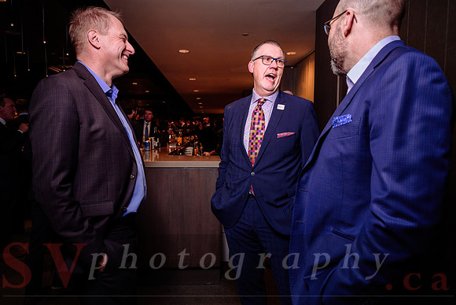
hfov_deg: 73.7
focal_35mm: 24
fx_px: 304
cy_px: 152
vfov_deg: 53.2
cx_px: 228
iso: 800
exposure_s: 1/80
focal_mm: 24
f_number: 4
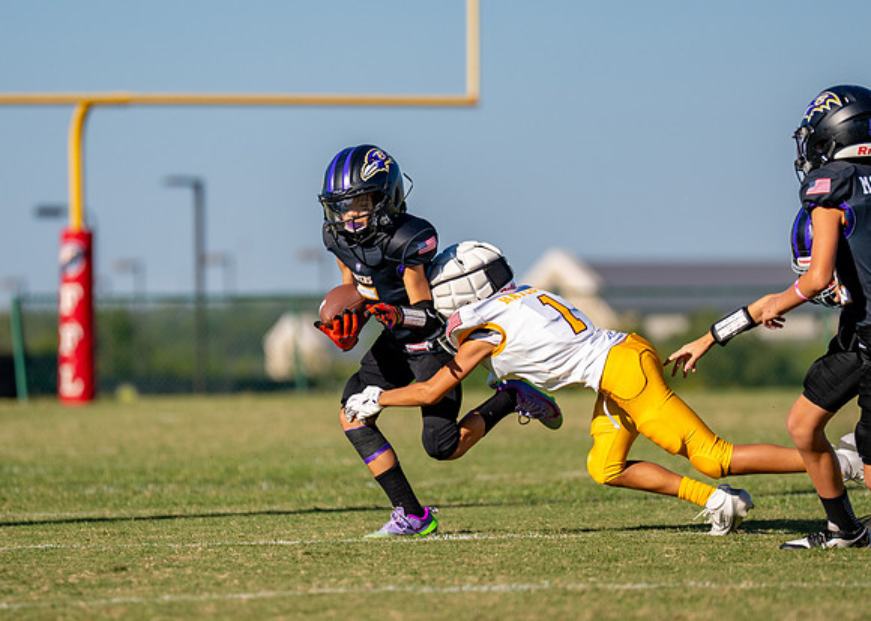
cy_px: 335
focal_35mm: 307
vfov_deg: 4.7
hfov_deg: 6.6
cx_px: 435
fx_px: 7580
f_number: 2.8
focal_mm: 200
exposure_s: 1/4000
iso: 160
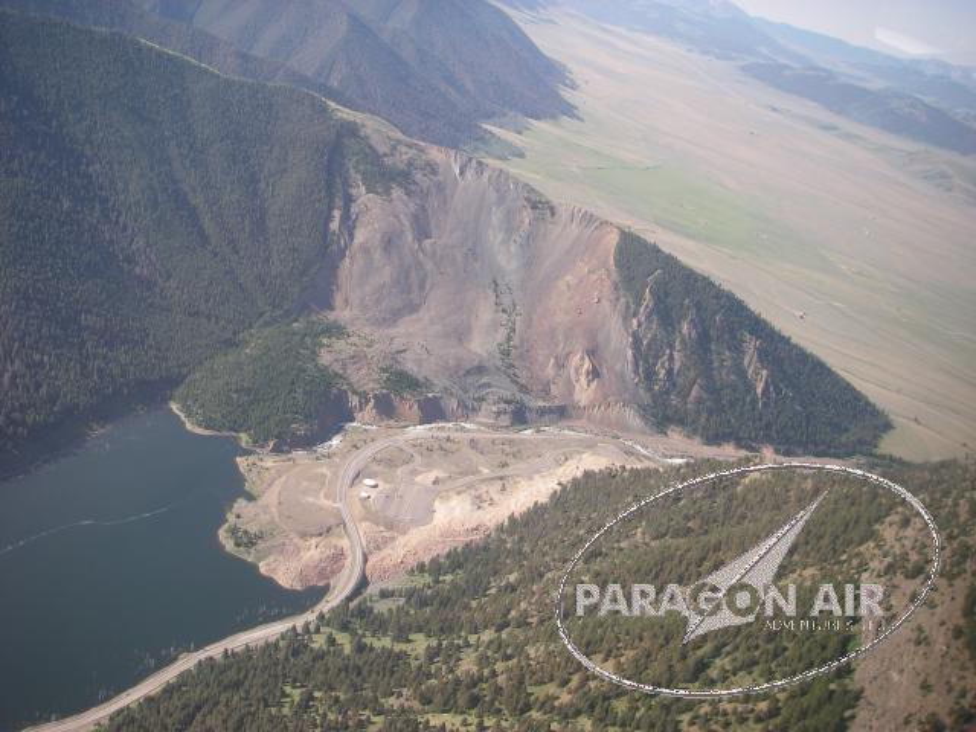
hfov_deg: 49.0
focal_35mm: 38
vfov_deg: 37.7
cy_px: 366
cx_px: 488
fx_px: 1071
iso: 64
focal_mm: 6.3
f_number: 3.3
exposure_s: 1/250
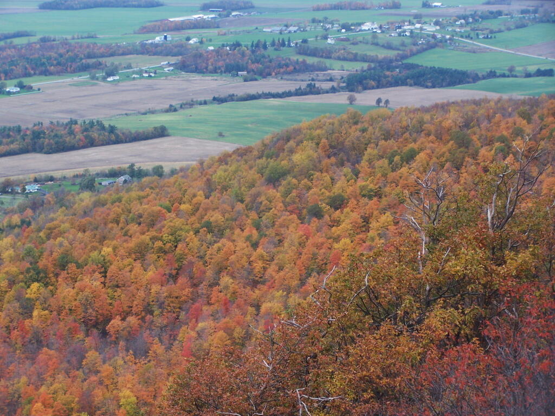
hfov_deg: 20.9
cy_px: 208
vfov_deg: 15.7
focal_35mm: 94
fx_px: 1507
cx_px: 278
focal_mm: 15.6
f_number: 3.2
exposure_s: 1/320
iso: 80
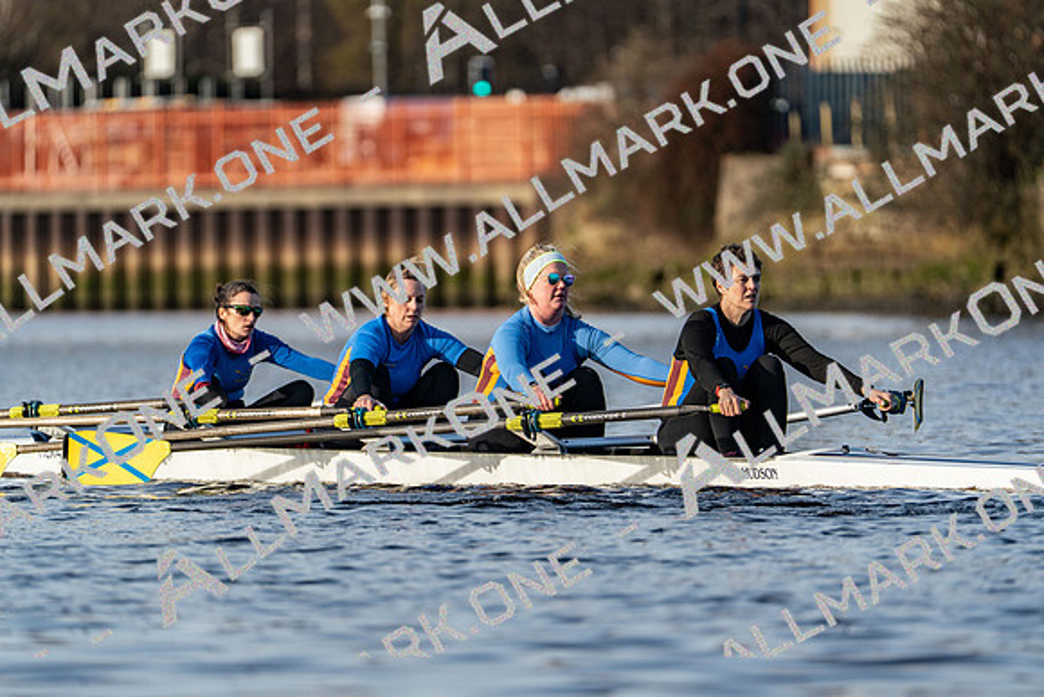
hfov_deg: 4.7
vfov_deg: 3.1
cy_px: 348
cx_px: 522
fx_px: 12675
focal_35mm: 437
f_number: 6.3
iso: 640
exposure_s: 1/2000
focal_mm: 437
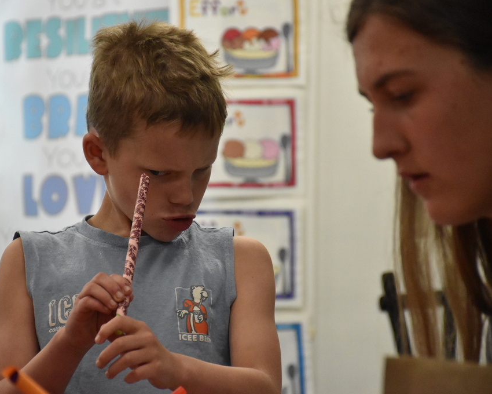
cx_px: 201
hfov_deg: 10.2
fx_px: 2767
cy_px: 197
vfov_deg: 8.1
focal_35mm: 190
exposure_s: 1/320
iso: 5000
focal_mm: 112
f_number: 5.6
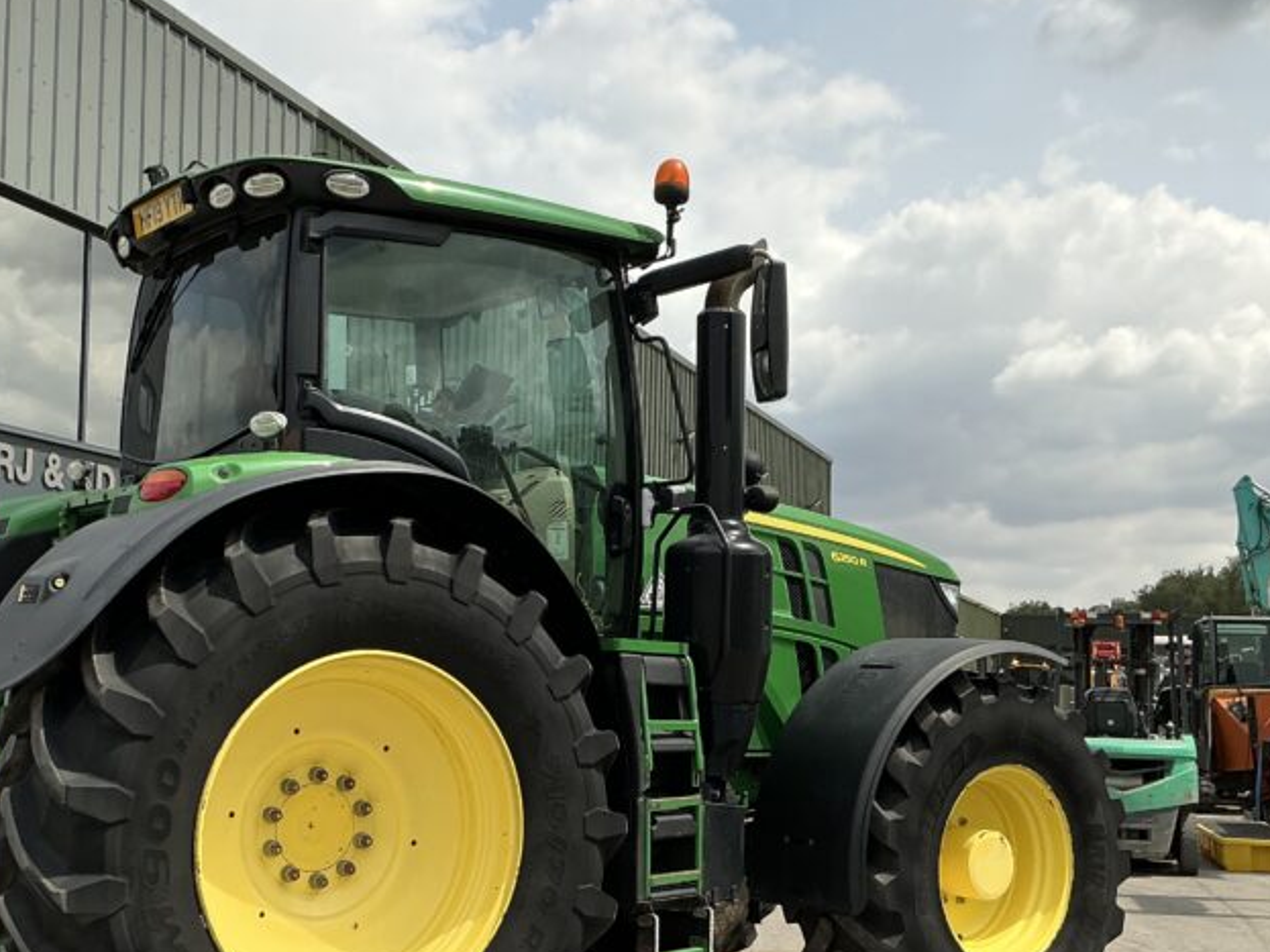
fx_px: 1687
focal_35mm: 46
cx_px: 532
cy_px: 573
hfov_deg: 41.1
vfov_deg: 31.4
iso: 25
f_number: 1.8
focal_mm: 3
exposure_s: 1/2058
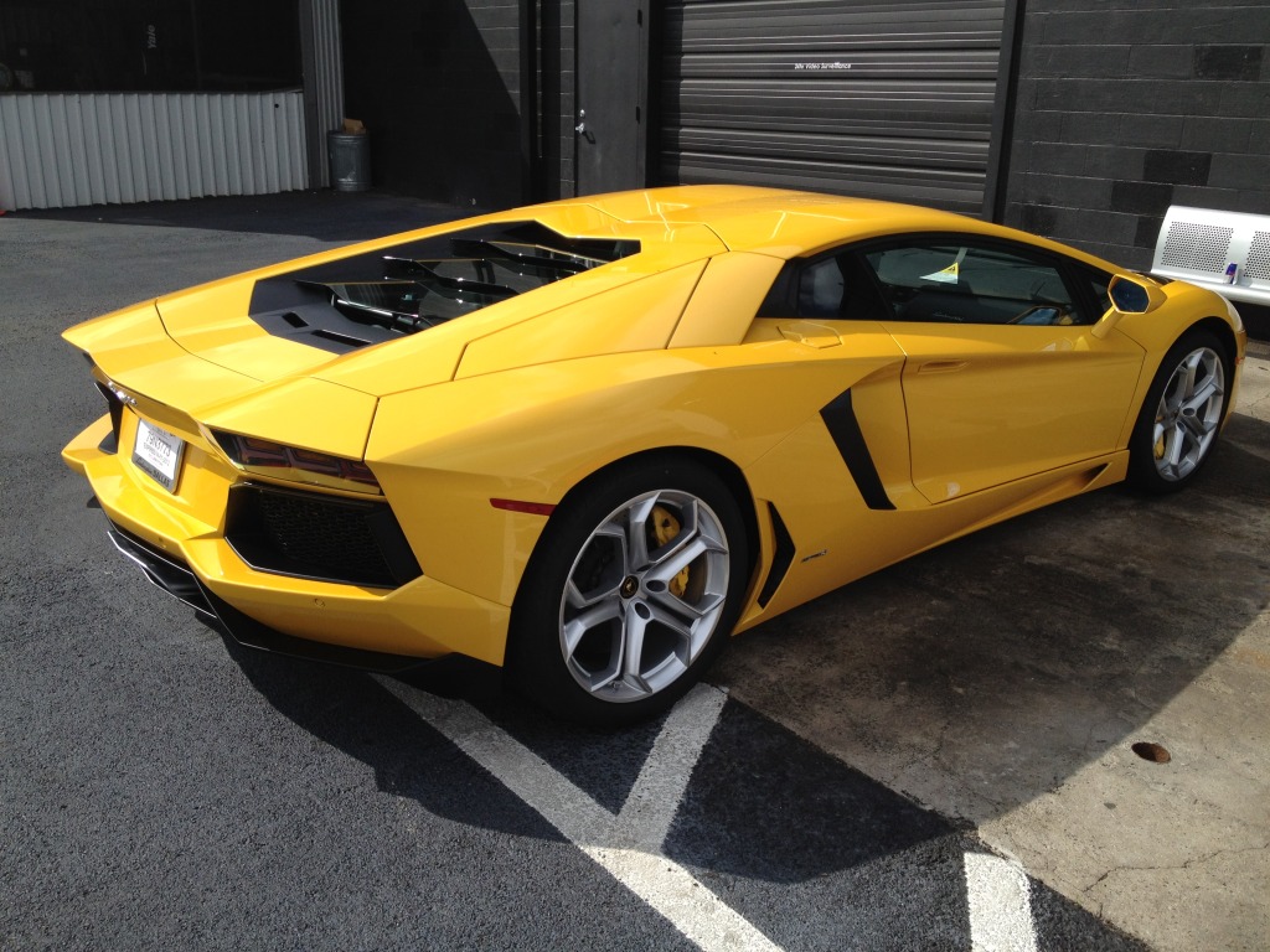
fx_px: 1284
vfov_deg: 40.7
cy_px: 476
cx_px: 635
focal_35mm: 35
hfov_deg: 52.6
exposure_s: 1/2123
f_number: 2.4
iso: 64
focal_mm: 4.3
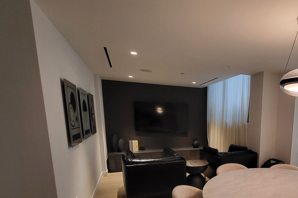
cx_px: 224
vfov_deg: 54.6
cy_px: 148
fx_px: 182
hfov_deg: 73.0
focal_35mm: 22
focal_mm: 1.74
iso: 160
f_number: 2.2
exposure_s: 1/60
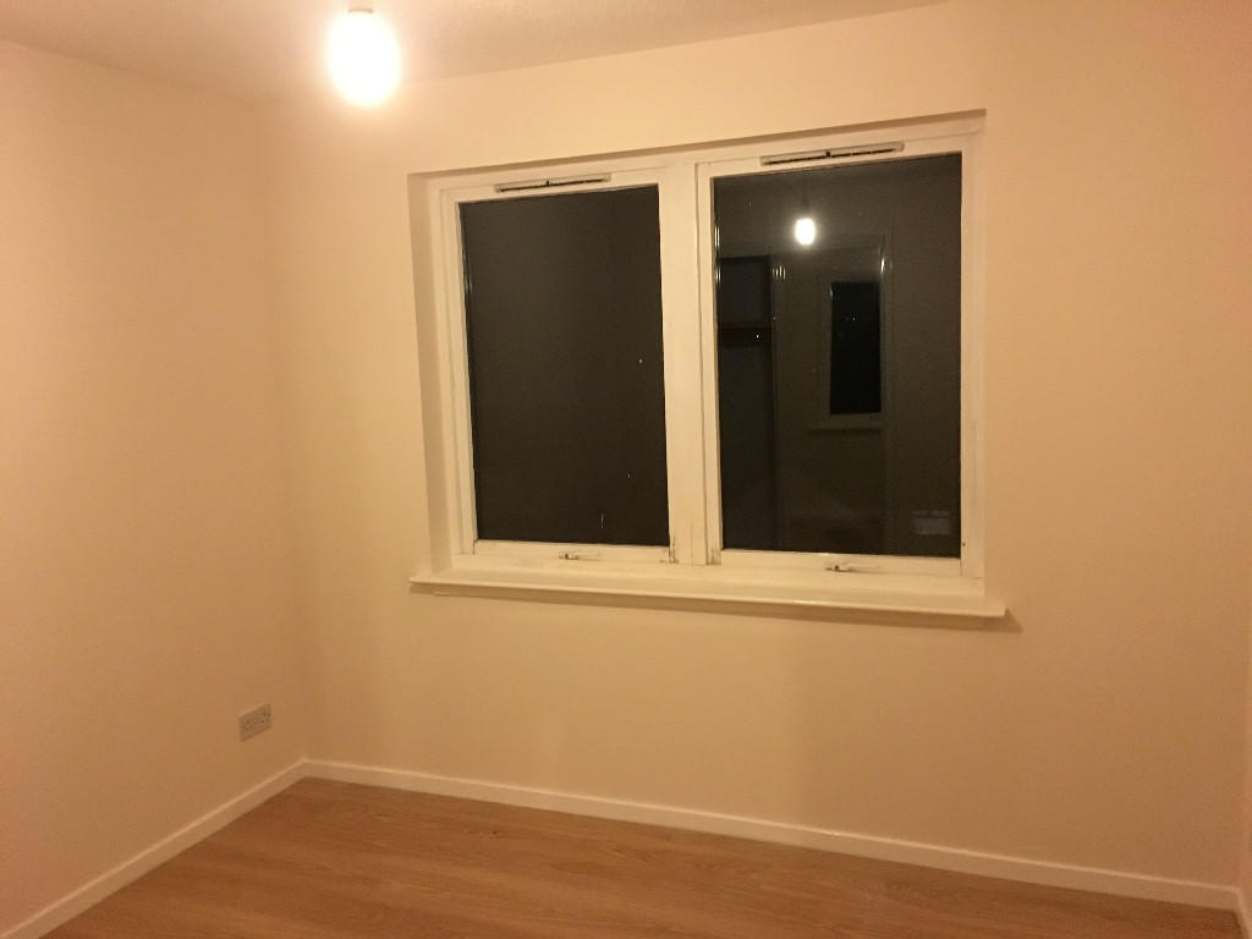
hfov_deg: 61.7
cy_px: 470
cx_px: 626
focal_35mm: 29
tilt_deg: -8.3
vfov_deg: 48.2
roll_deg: +2.1
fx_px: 1049
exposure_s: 1/17
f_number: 2.2
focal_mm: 4.15
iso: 320
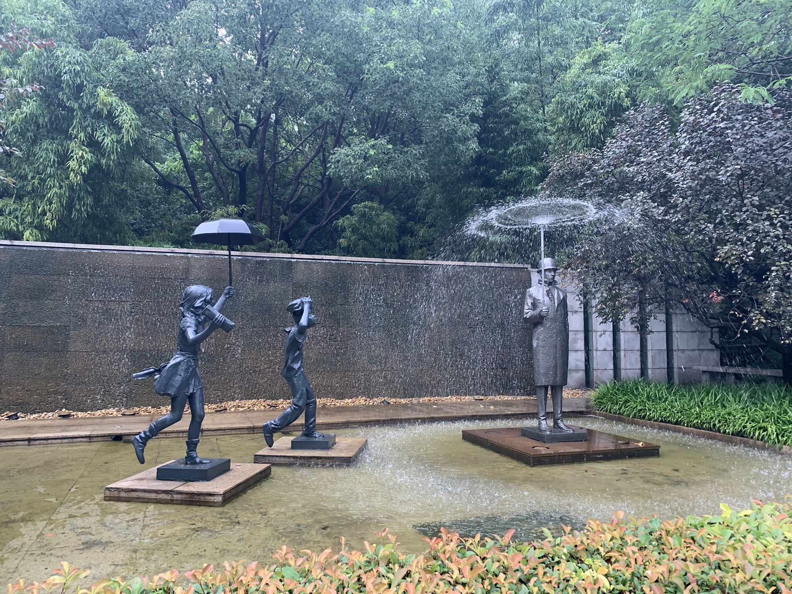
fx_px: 595
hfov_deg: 67.3
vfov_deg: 53.1
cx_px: 396
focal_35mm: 26
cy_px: 297
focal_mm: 4.25
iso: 100
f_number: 1.8
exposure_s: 1/92
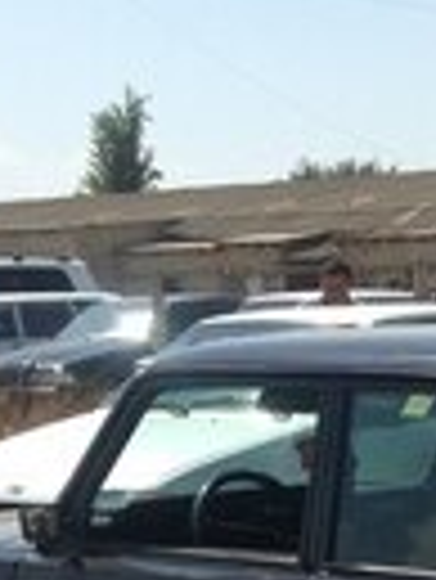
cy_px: 670
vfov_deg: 15.0
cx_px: 562
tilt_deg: -9.2
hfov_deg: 11.4
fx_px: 2129
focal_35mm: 127
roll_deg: -1.3
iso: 50
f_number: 2.4
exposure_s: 1/2088
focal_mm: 4.12
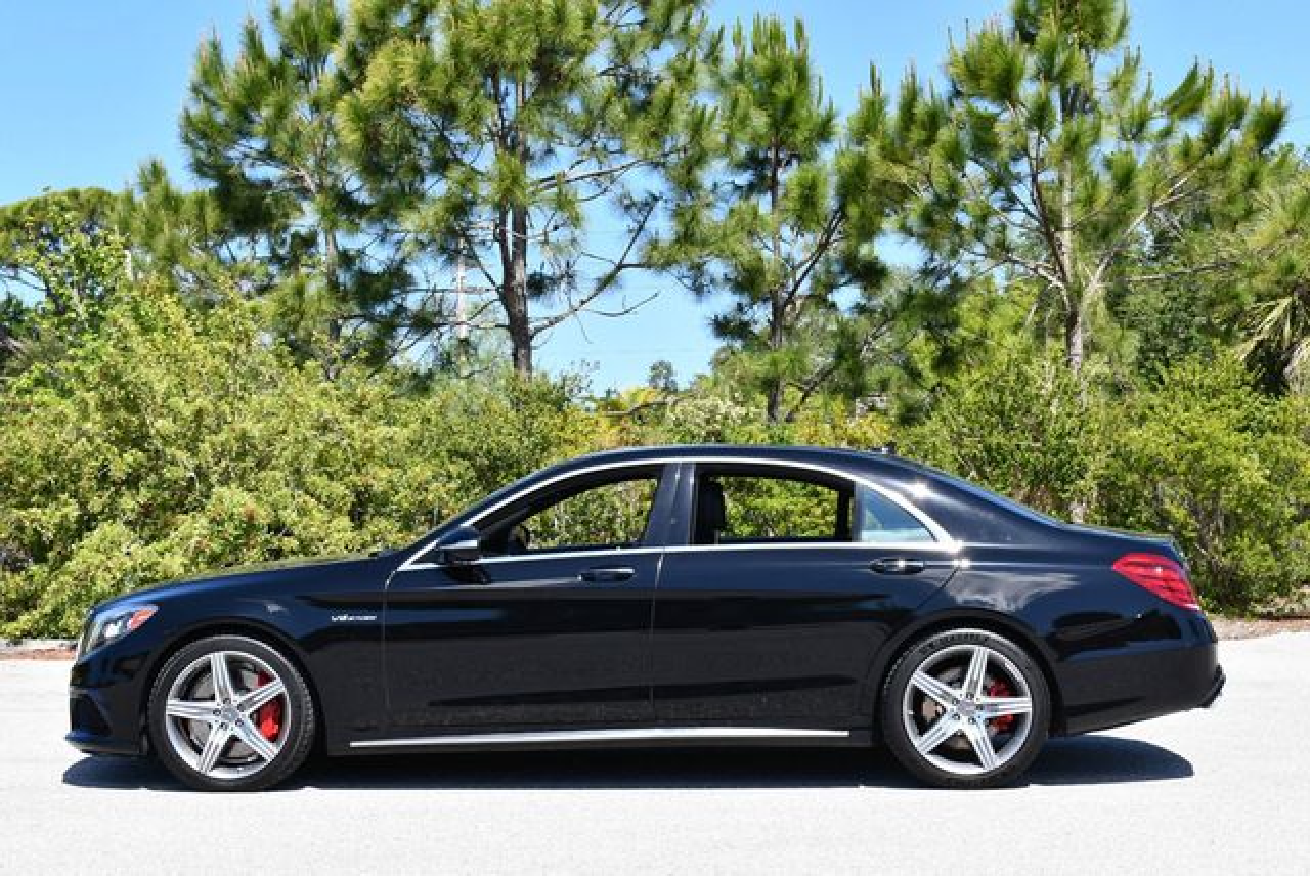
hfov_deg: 34.5
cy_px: 438
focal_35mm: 58
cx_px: 655
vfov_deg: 23.4
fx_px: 2112
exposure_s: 1/250
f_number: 8
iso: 200
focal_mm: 29
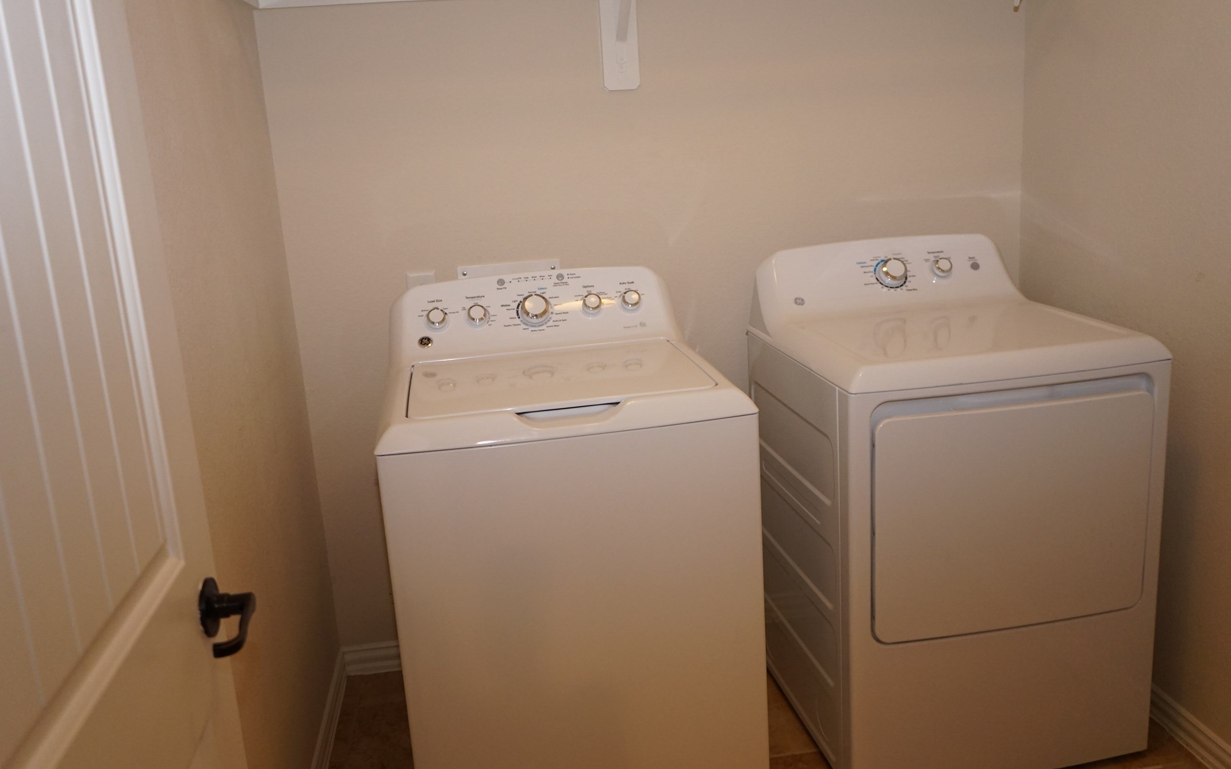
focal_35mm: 30
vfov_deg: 41.8
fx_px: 1006
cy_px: 365
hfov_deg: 62.9
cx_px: 614
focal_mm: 29
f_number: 3.5
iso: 1600
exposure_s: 1/160
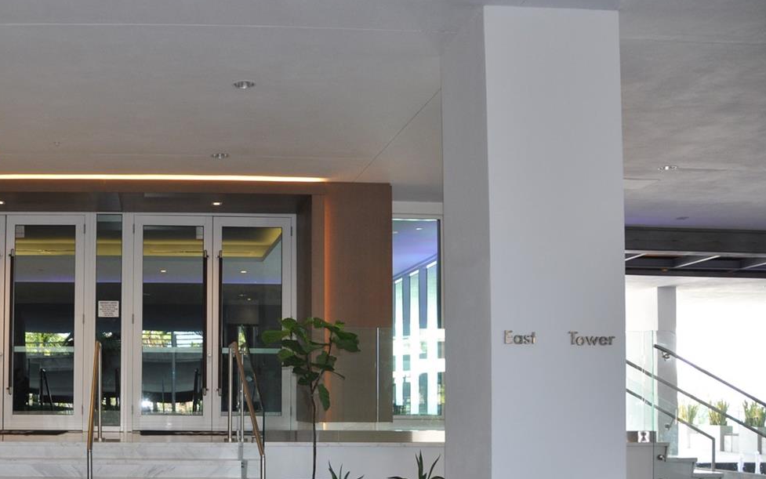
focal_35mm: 45
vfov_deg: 28.1
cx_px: 169
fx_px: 940
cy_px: 370
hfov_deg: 42.6
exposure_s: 1/125
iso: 400
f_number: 3.5
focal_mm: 18
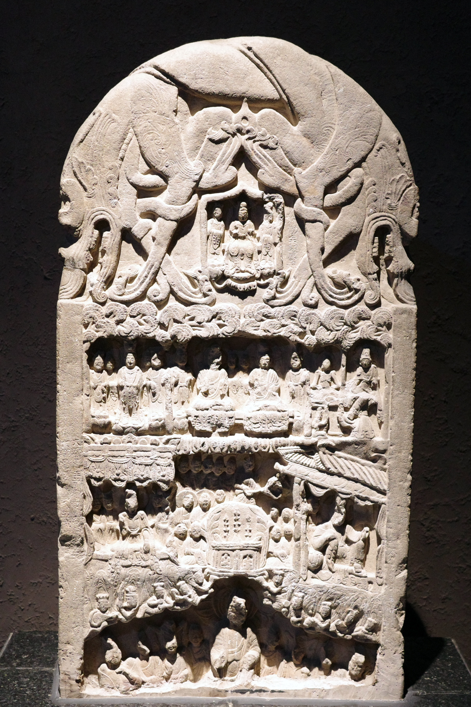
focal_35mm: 40
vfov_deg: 48.5
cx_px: 236
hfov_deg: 33.4
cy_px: 354
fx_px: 785
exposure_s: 1/40
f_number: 2.8
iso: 2500
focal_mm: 26
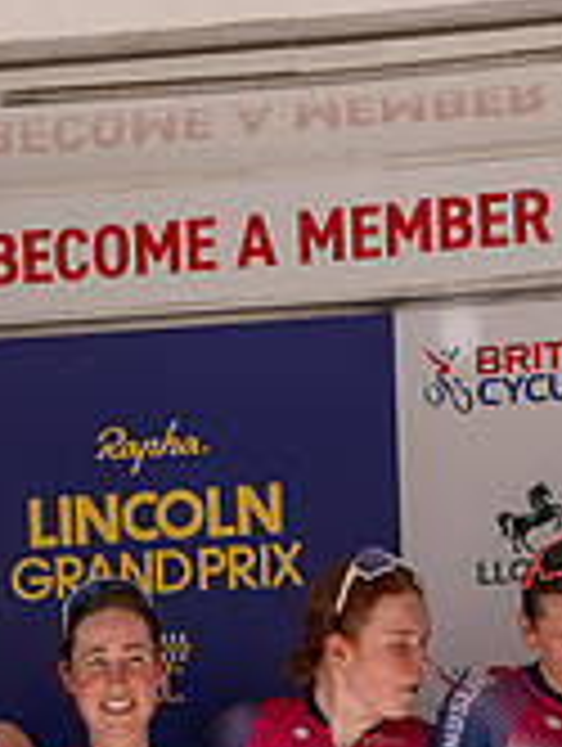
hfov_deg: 6.6
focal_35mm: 225
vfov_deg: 8.7
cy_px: 848
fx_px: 4858
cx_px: 103
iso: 100
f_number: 4
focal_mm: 67
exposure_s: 1/800
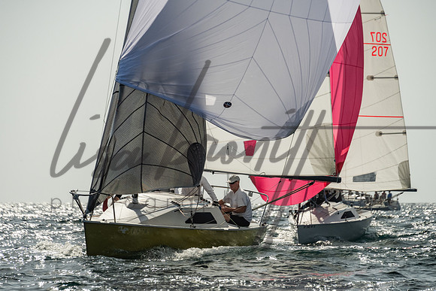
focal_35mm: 287
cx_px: 214
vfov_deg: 4.8
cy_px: 185
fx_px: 3475
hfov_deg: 7.2
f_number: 6.3
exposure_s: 1/2000
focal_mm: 200
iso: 320
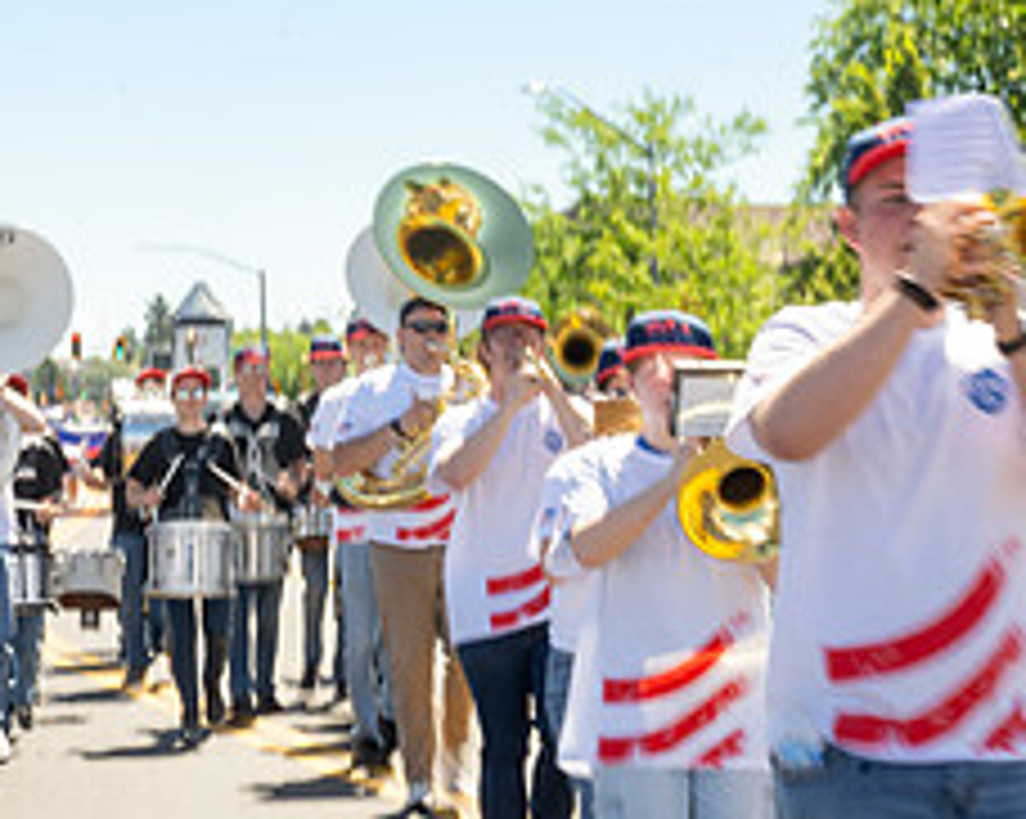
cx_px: 254
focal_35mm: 126
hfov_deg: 15.2
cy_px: 332
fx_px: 3823
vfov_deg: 12.2
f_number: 18
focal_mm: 45
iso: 100
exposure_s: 1/15
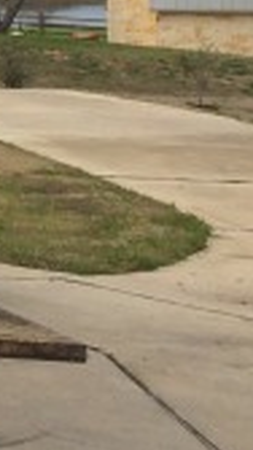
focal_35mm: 151
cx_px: -686
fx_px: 1800
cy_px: -65
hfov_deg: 6.7
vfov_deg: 13.9
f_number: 2.2
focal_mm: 4.15
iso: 32
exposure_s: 1/1080
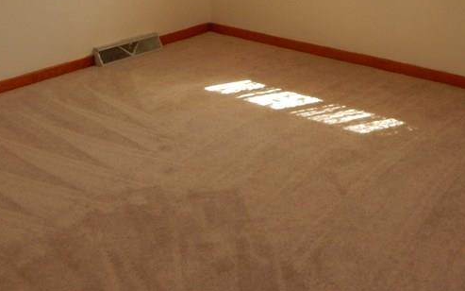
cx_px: 325
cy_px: -54
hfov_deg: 36.4
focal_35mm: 55
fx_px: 697
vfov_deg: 21.9
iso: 160
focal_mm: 4.5
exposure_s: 1/100
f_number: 3.7
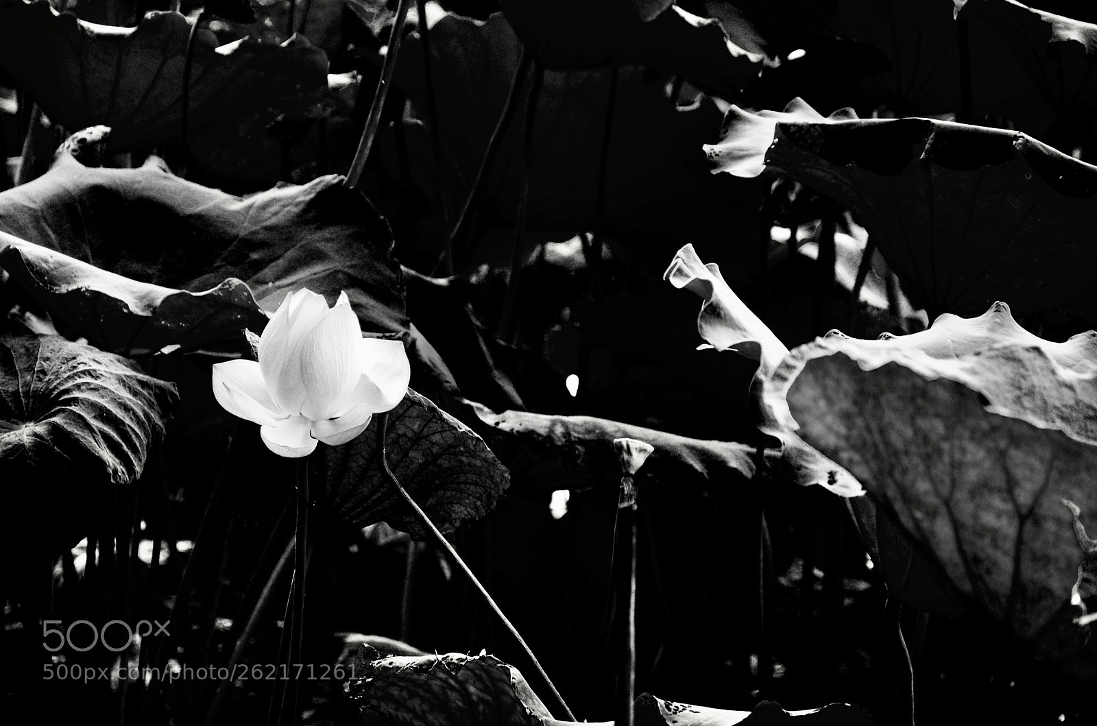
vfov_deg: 8.7
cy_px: 363
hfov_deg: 13.1
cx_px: 548
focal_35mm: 158
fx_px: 4788
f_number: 5.6
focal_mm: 105
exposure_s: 1/125
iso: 800
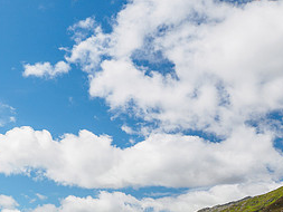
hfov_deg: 32.9
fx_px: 450
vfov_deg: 24.5
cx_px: 21
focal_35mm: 55
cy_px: 242
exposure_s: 1/160
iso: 200
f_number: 7.1
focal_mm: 12
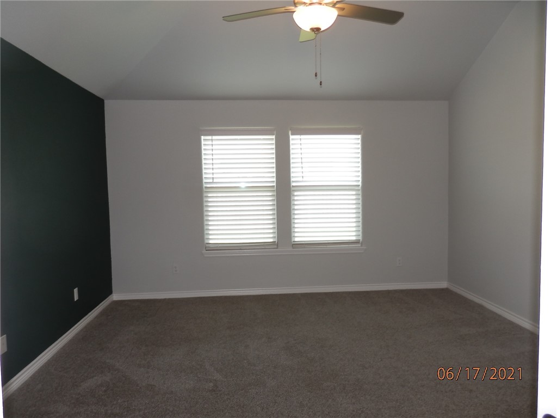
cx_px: 278
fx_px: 402
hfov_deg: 69.4
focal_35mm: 25
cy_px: 209
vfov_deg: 54.9
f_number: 3
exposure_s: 1/30
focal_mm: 4.5
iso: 80
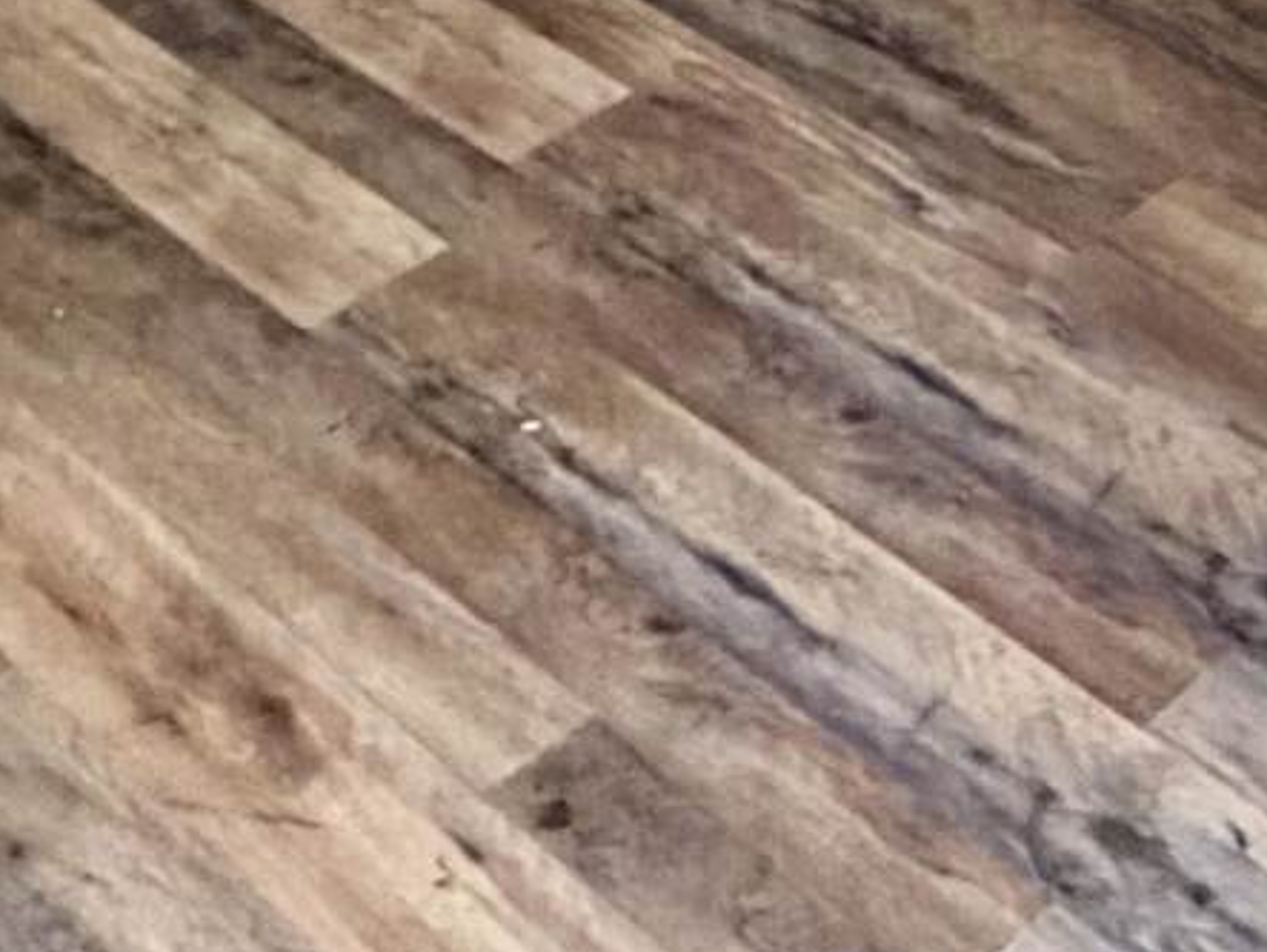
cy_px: -1387
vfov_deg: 12.0
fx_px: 3553
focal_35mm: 97
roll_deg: -1.9
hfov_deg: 20.2
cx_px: 452
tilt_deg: -7.9
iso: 250
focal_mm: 2.22
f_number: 2.2
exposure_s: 1/120
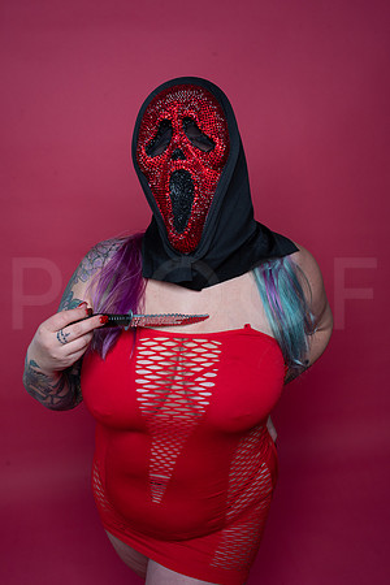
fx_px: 569
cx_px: 195
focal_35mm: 35
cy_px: 292
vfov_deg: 54.4
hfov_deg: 37.9
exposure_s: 1/160
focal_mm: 35
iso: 250
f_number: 11
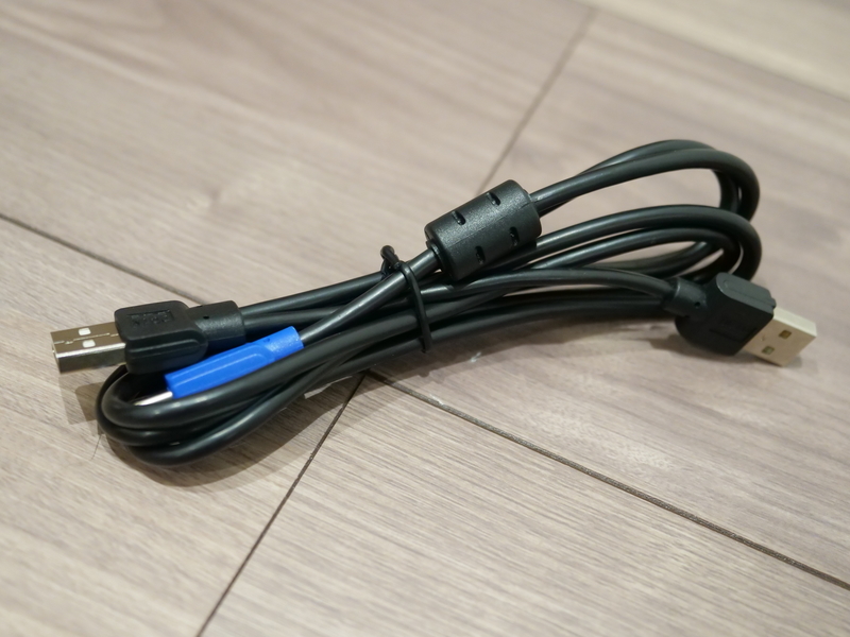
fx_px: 1277
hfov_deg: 36.8
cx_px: 425
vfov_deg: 28.0
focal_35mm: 52
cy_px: 318
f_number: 2.8
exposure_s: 1/60
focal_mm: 26
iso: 2500
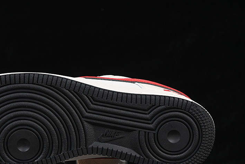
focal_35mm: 115
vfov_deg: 11.9
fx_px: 783
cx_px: 76
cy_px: 92
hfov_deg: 17.7
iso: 160
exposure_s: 1/60
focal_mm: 50
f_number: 6.3
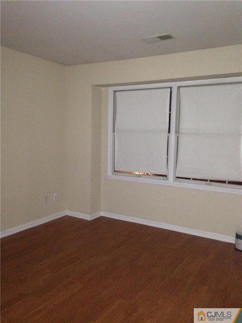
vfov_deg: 55.4
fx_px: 308
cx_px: 121
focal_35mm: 33
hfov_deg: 42.9
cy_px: 162
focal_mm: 4.12
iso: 800
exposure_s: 1/16
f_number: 2.4
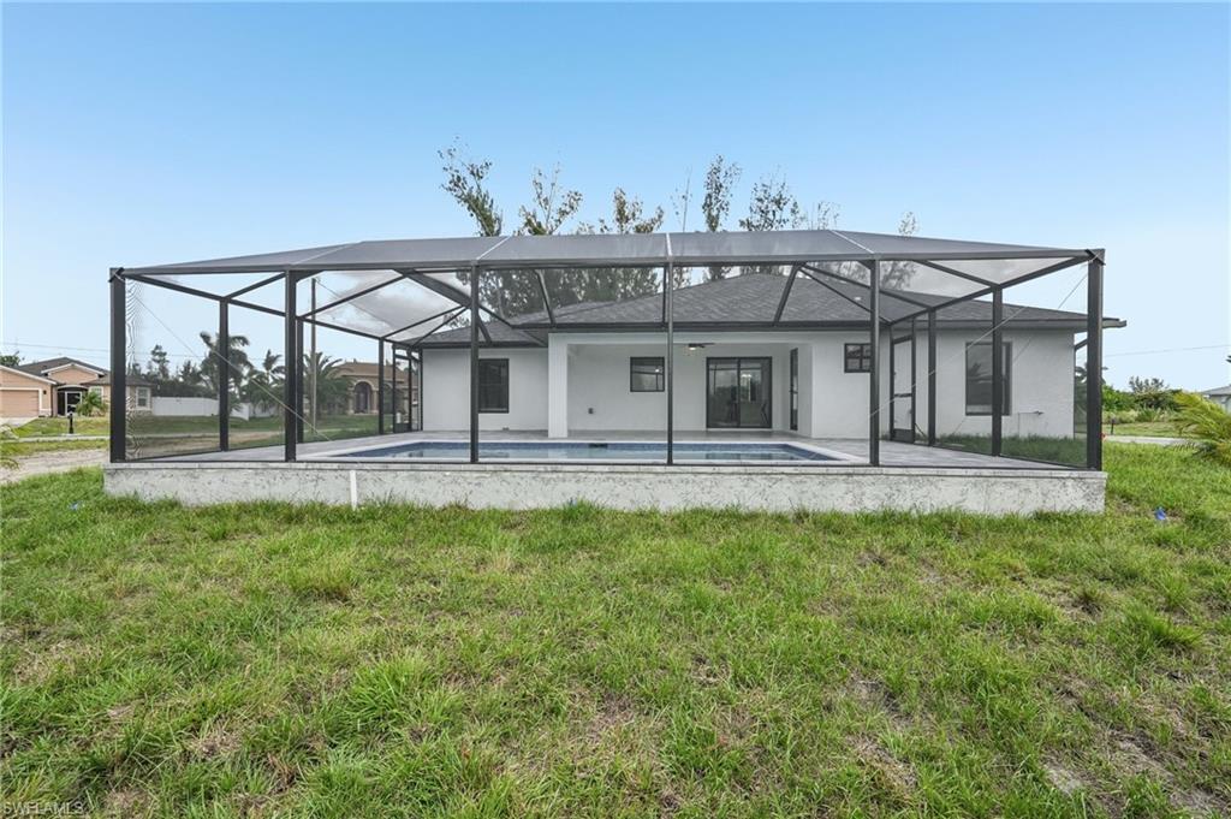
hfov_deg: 95.0
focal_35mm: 16
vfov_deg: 72.0
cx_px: 616
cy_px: 410
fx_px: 564
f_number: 8
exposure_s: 1/640
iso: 400
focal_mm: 16.5
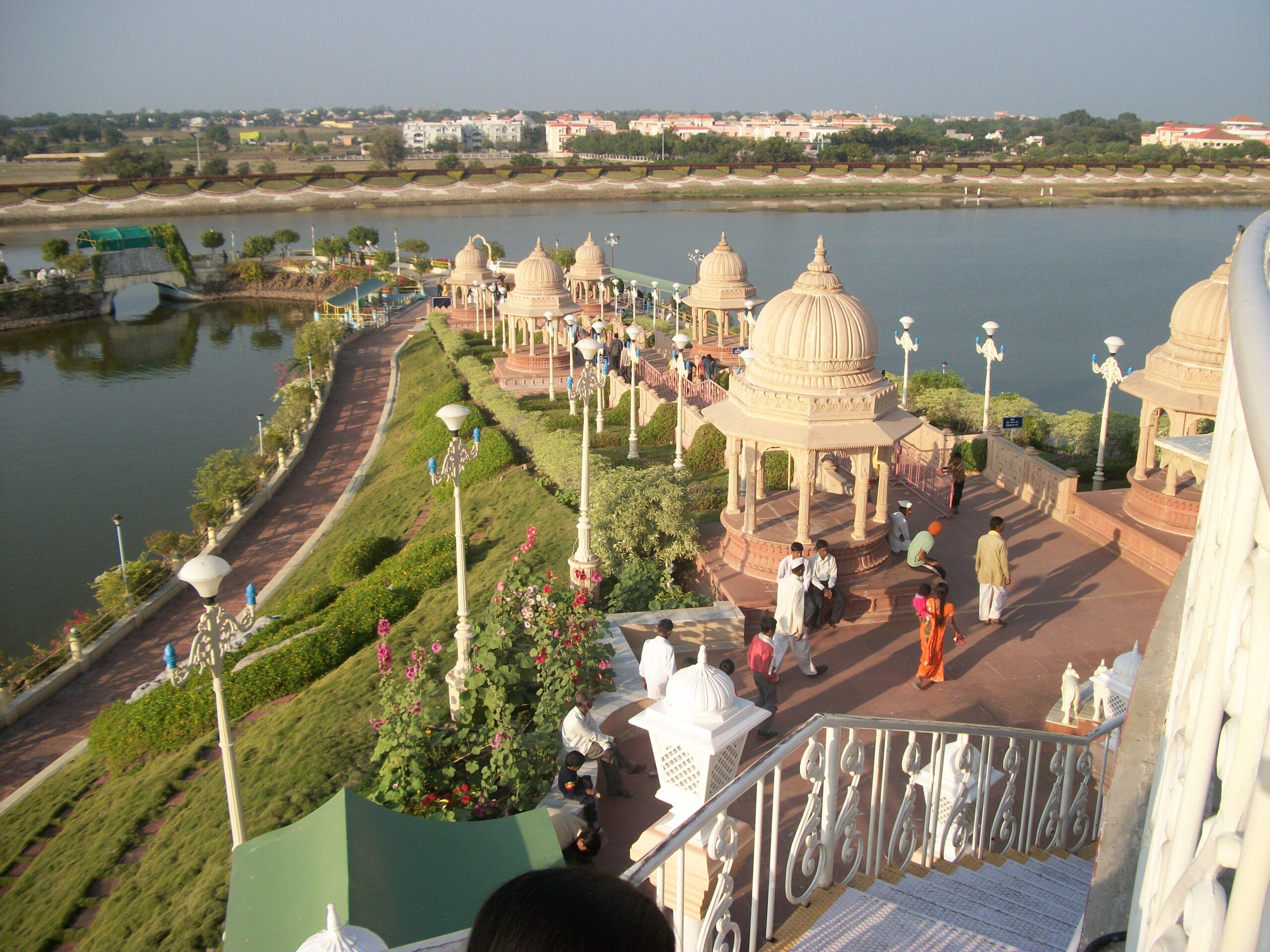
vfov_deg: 44.2
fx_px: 1174
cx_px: 635
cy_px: 476
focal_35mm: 32
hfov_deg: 56.8
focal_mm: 5.7
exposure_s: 1/125
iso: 80
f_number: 8.8
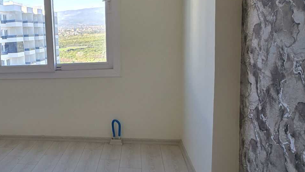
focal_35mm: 38
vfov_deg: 31.2
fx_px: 307
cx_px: 38
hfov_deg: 48.0
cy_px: 83
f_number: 1.9
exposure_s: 1/100
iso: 25
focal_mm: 2.2
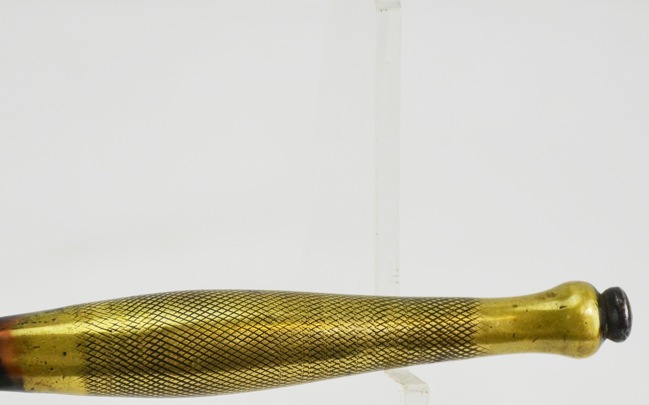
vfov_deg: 7.8
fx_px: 2971
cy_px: 340
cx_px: 317
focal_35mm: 168
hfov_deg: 12.5
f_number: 5.3
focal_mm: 66
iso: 400
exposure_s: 1/320
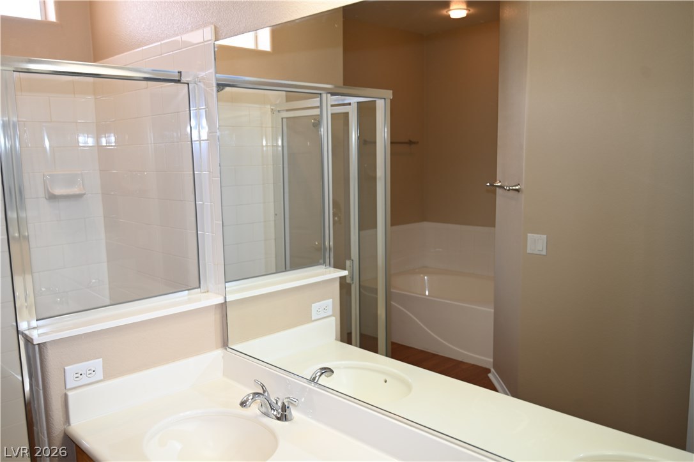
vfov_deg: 43.0
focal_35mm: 30
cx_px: 347
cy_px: 231
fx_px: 588
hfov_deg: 61.1
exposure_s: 1/60
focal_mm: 30.5
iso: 280
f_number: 4
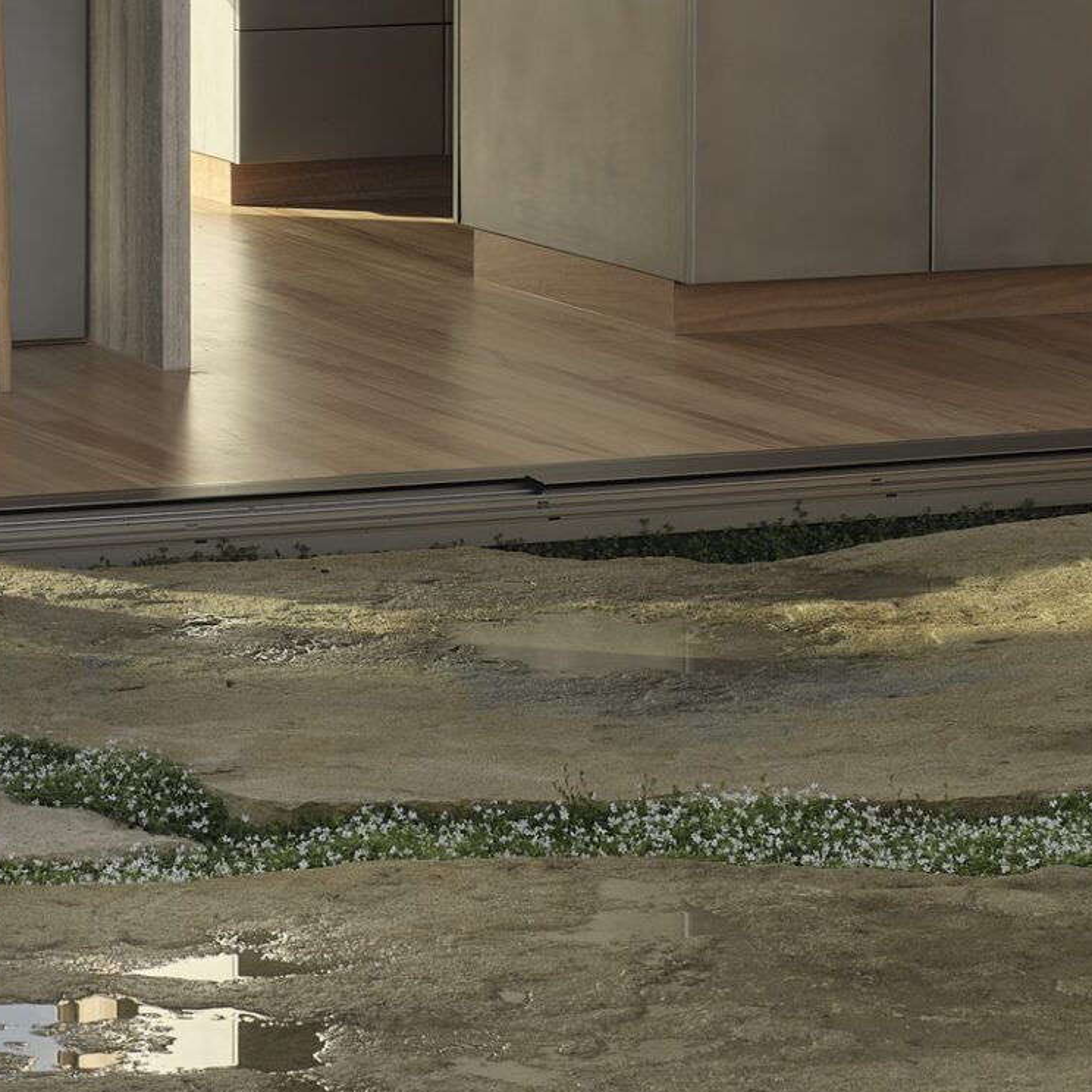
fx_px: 5425
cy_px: -377
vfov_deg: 11.2
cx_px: 76
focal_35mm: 152
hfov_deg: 11.4
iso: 200
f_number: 14
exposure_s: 1/20
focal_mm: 63.7
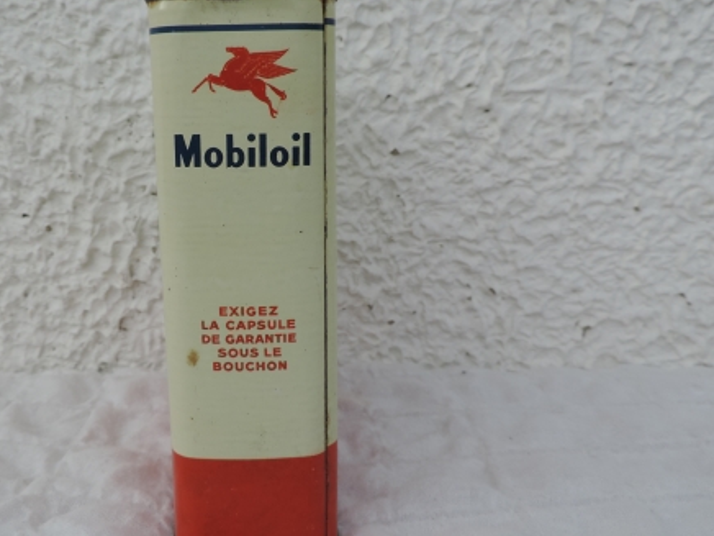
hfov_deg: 54.4
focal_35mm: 33
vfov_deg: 42.8
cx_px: 249
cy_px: 229
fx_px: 681
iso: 80
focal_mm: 4.3
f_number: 3
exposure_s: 1/1000
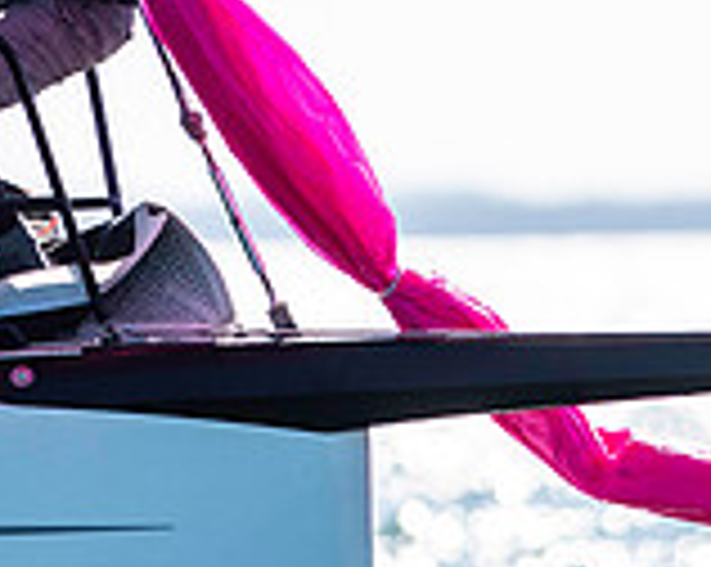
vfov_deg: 0.9
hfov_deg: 1.2
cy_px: -142
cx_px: 117
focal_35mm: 1627
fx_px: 34194
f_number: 5
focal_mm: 300
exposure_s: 1/4000
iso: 250
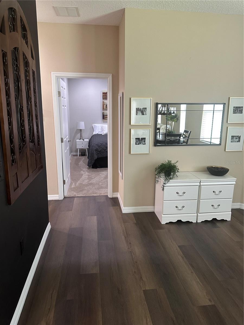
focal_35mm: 24
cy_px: 162
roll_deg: -1.3
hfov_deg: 56.8
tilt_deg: -10.3
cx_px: 122
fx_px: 226
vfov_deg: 71.6
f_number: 1.78
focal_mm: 6.86
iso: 320
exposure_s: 1/60
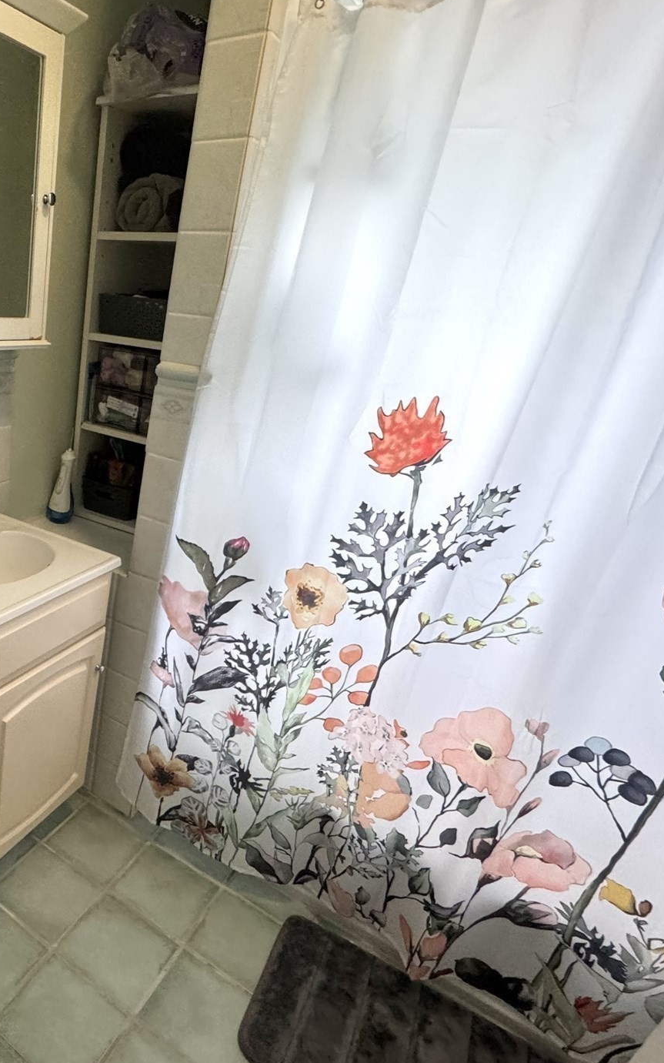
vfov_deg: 79.5
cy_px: 581
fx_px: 637
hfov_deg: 47.9
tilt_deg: -26.1
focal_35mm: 22
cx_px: 38
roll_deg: -3.6
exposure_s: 1/120
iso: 320
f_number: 2.2
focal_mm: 2.22
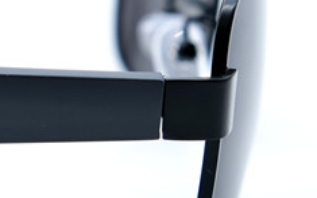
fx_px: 2281
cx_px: -268
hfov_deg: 7.7
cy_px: 66
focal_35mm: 264
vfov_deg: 5.0
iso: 160
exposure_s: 1/140
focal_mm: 40.7
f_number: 5.6
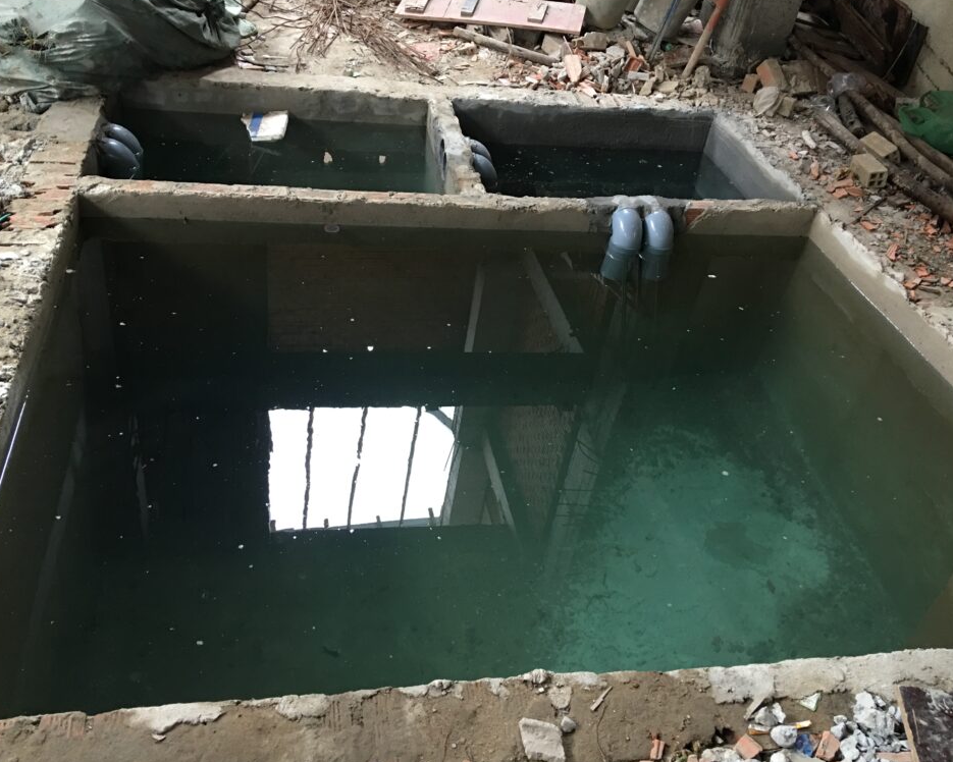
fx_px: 874
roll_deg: -8.5
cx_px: 459
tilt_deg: -37.5
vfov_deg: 47.1
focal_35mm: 31
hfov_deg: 57.2
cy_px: 376
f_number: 2.2
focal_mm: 4.15
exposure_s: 1/17
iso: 80
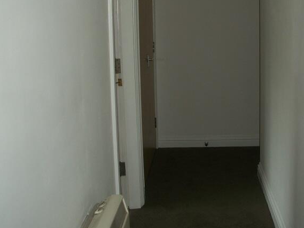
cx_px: 208
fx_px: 492
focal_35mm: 56
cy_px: 93
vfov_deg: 26.1
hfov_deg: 34.0
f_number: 3.1
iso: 80
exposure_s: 1/60
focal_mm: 6.3
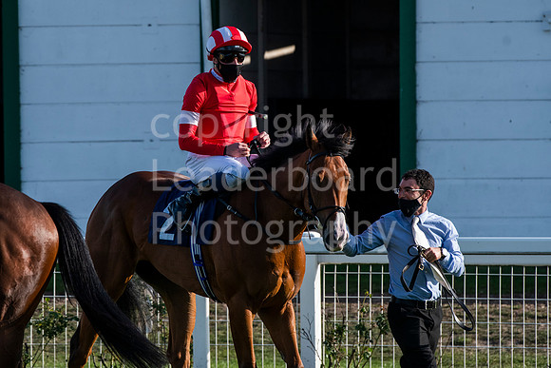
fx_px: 8267
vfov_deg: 2.5
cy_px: 184
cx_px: 276
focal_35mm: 540
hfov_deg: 3.8
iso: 640
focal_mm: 360
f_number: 6.3
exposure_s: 1/1250
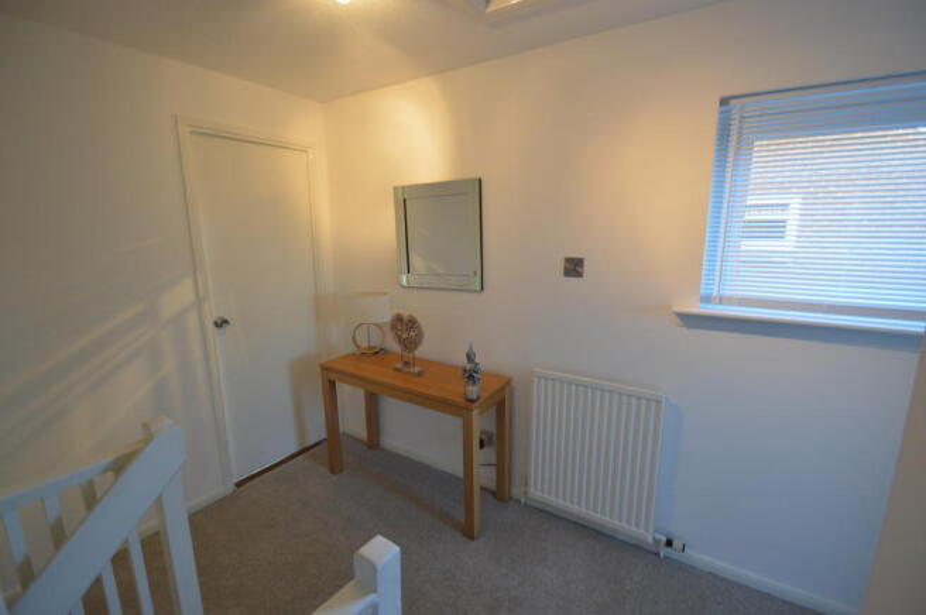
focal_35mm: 15
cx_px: 463
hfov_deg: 100.4
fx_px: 385
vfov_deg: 77.2
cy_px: 308
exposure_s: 1/60
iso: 450
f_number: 3.5
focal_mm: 10
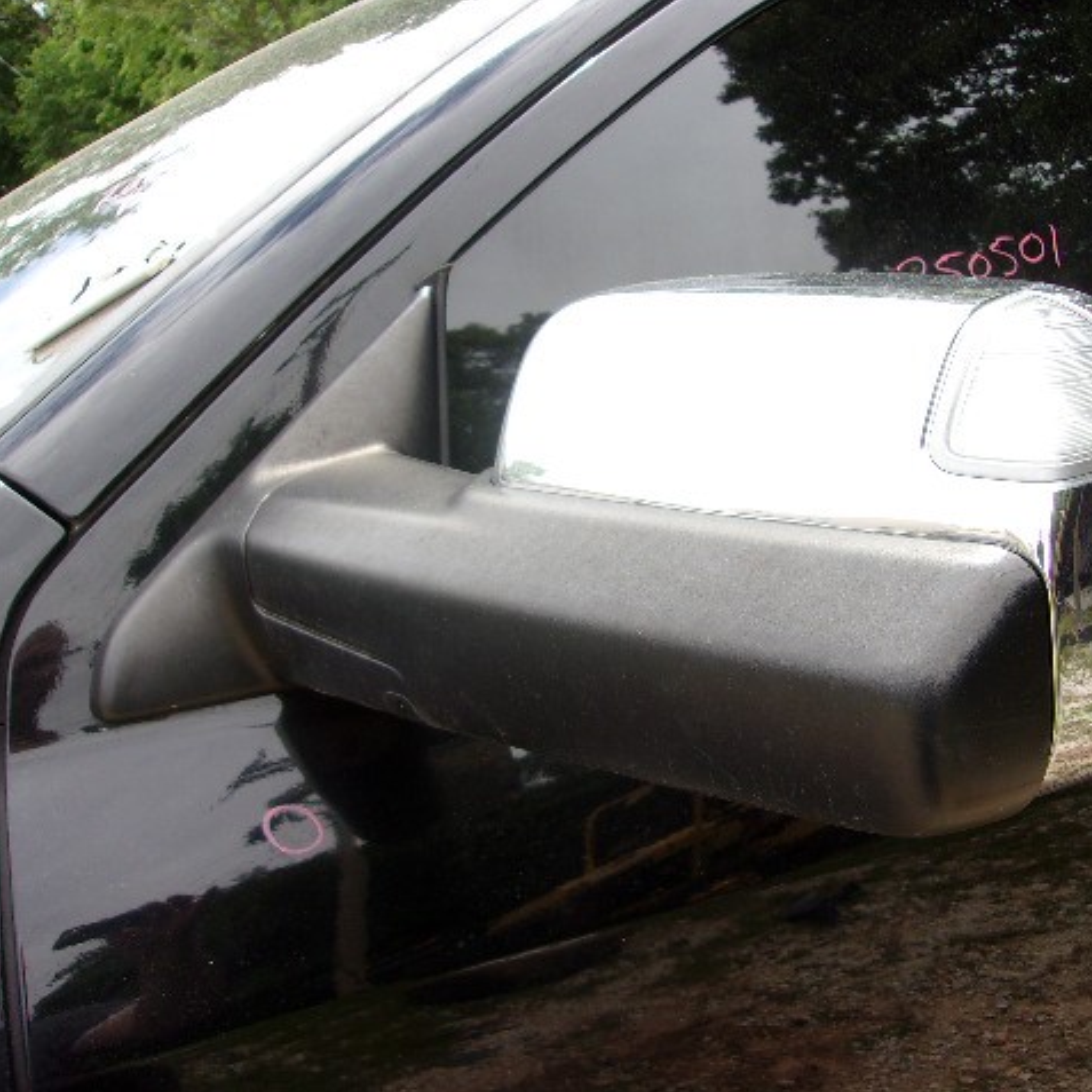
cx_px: 655
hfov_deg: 50.8
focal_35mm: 32
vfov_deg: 51.1
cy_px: 545
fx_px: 1142
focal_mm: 4.9
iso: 80
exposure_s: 1/350
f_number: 3
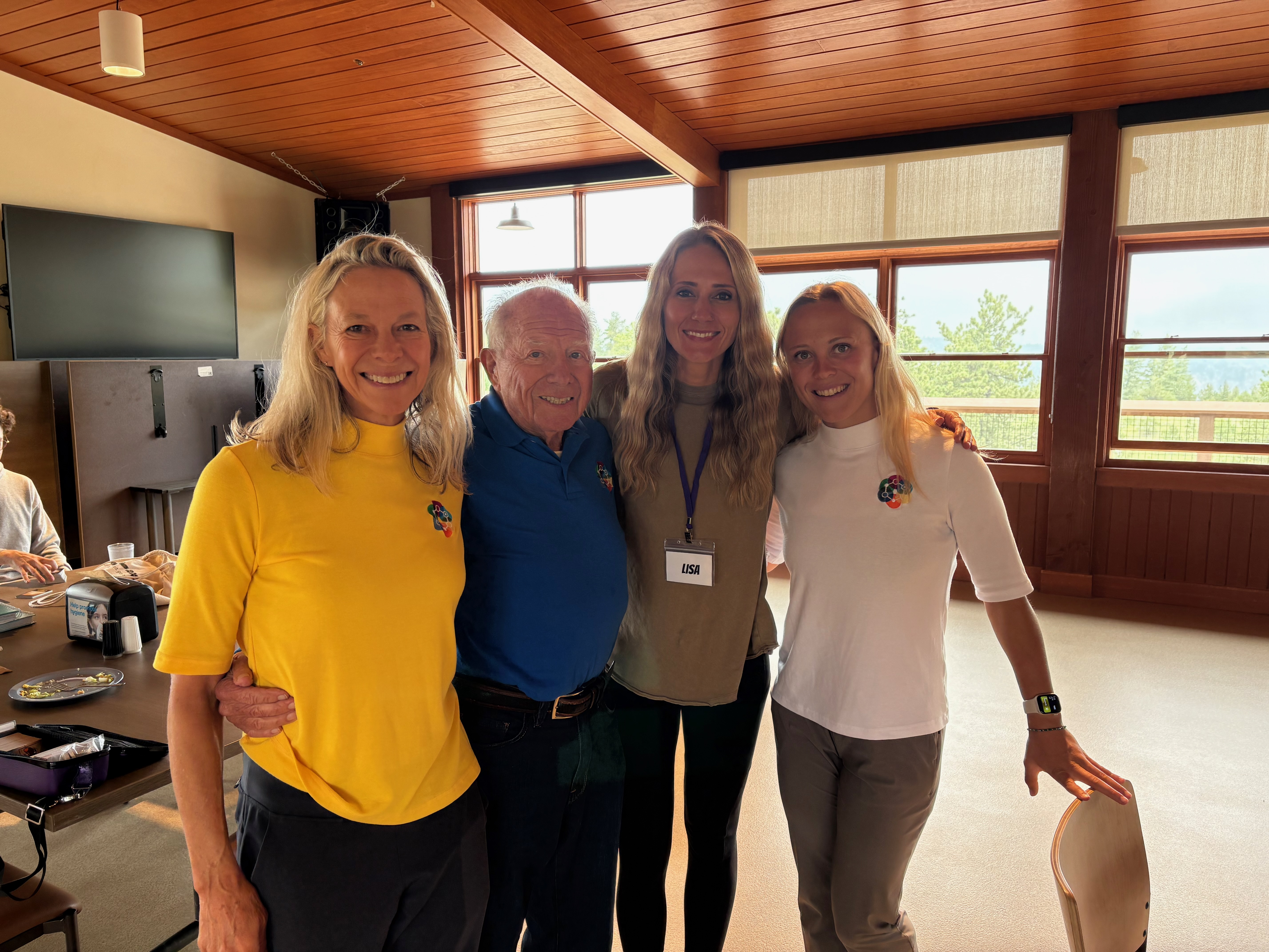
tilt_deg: -7.3
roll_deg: +0.7
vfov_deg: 53.1
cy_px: 476
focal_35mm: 26
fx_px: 953
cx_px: 634
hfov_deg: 67.3
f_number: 1.6
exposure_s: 1/122
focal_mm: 5.96
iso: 32
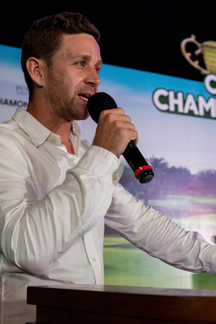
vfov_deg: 39.6
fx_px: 450
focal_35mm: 50
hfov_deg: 27.0
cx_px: 107
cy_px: 162
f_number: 6.3
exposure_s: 1/200
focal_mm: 48
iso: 1100
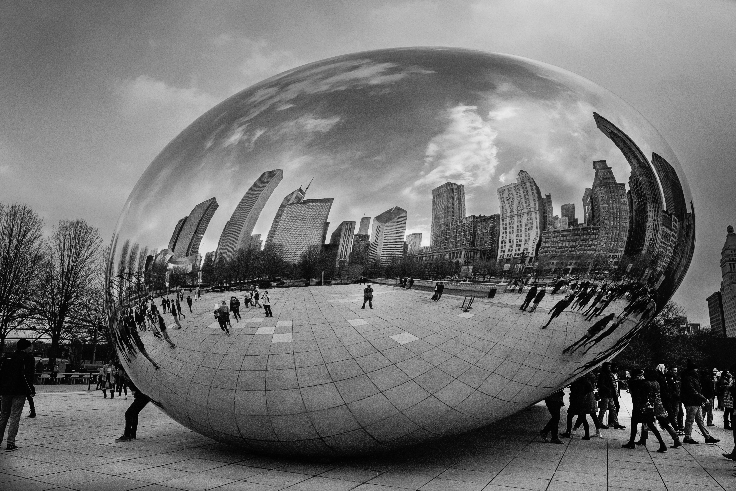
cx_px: 368
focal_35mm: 24
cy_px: 246
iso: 2500
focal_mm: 24
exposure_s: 1/500
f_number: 11
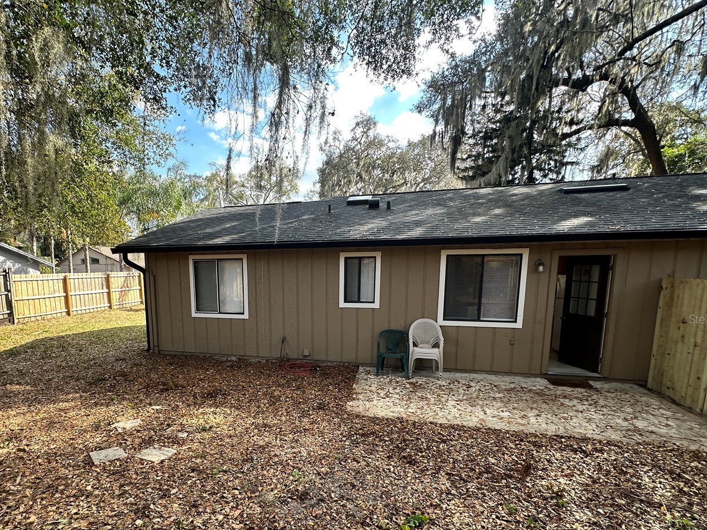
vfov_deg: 70.8
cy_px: 319
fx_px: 368
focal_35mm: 18
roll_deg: +0.9
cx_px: 288
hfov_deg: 86.8
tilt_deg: -7.3
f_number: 2.2
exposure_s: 1/260
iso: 40
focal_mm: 2.22
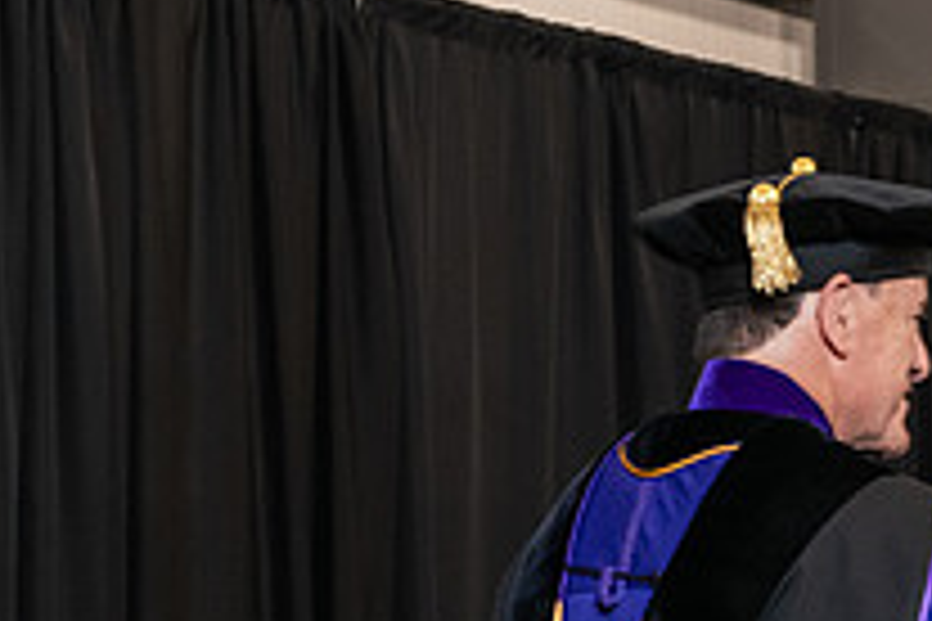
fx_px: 3987
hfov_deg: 12.8
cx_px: 1297
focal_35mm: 154
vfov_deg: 8.9
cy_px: 583
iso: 2000
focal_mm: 55
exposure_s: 1/125
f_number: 5
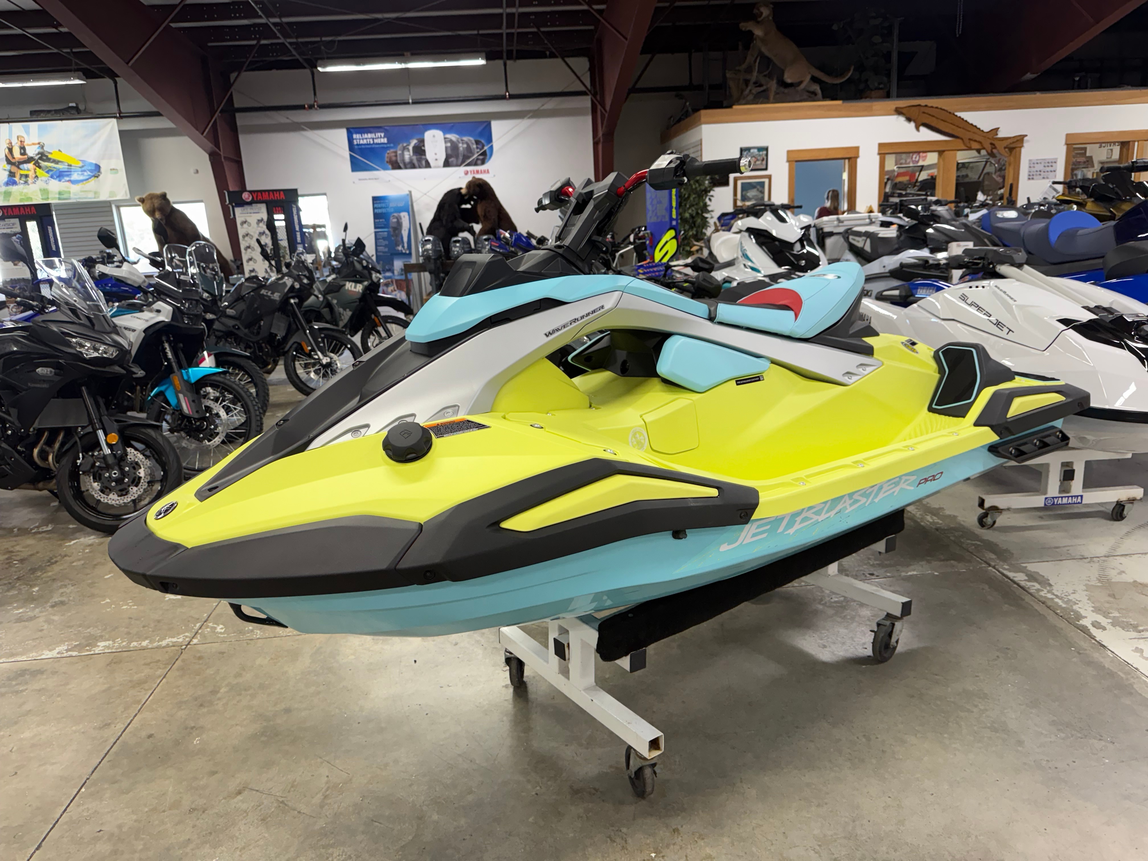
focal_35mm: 24
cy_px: 430
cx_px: 574
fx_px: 796
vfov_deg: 56.8
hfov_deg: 71.6
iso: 200
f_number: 1.78
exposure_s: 1/120
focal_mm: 6.76
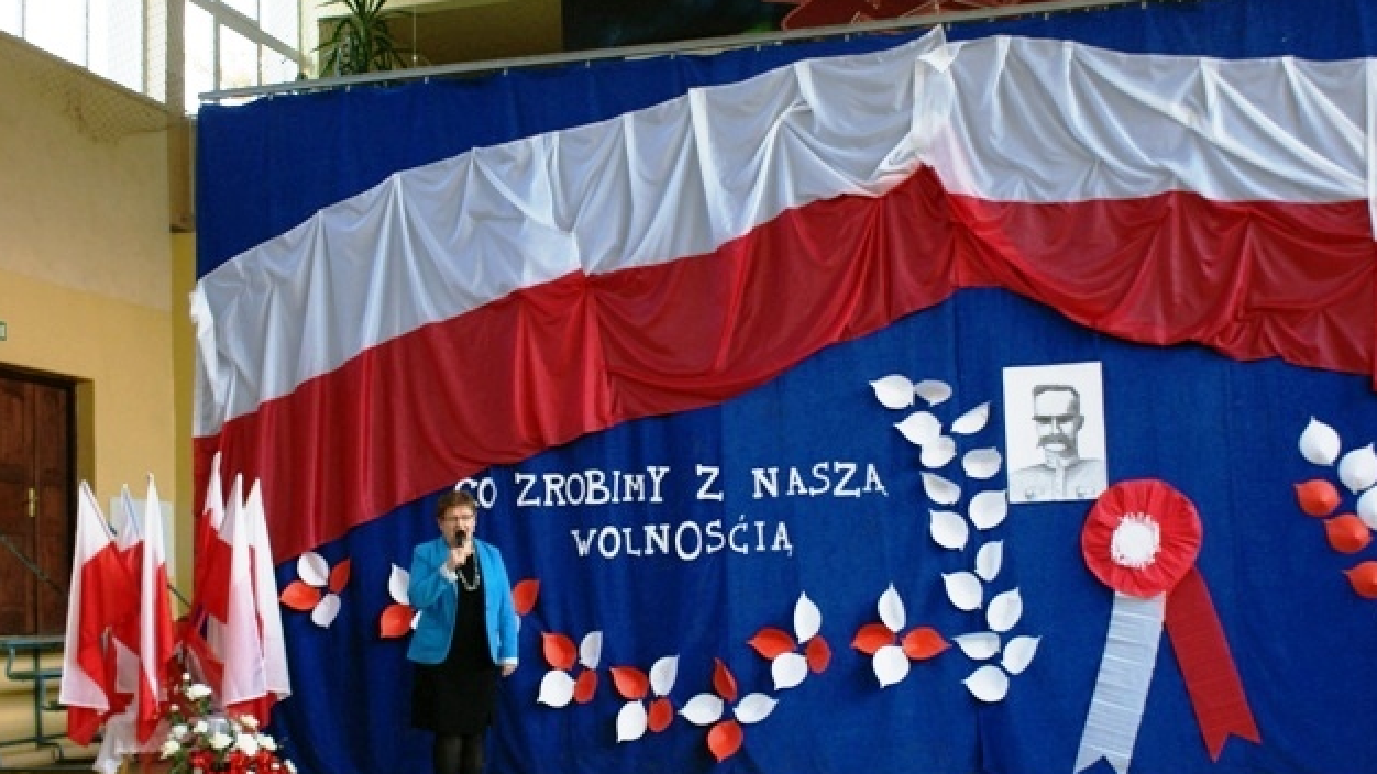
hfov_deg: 45.5
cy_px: 460
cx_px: 684
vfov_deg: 26.5
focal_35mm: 45
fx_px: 1643
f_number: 5.6
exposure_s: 1/60
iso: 400
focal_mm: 28
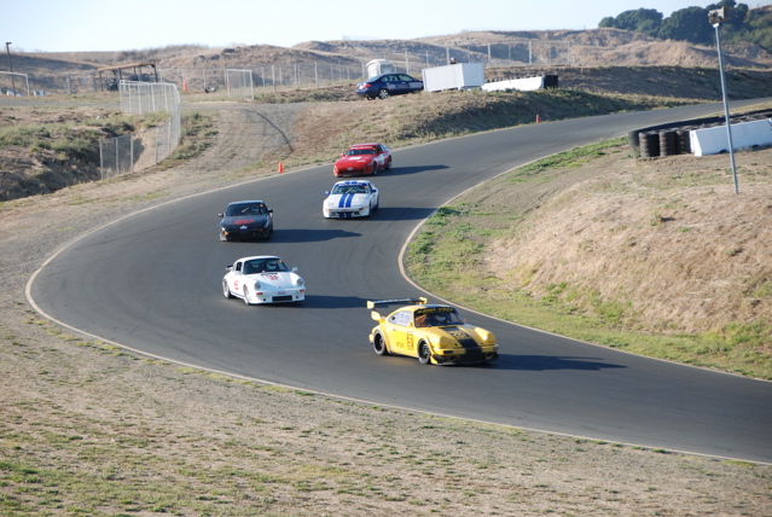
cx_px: 386
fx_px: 3060
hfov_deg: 14.4
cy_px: 258
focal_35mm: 142
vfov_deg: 9.7
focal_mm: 95
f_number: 5.3
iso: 200
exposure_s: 1/500
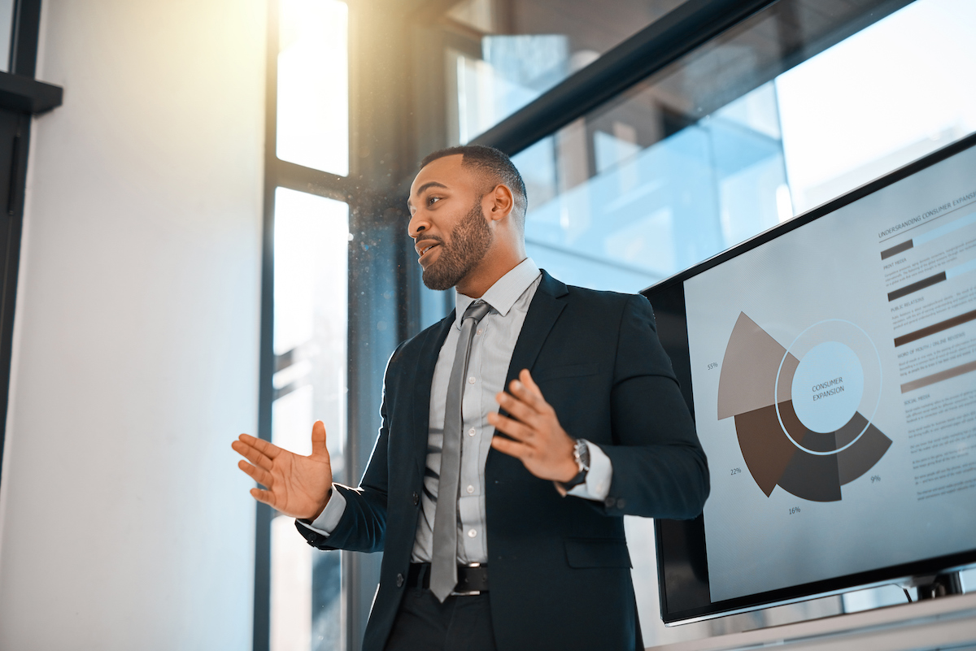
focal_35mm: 50
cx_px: 488
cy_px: 326
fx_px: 1356
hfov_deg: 39.6
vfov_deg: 27.0
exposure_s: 1/400
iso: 320
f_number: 1.8
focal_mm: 50
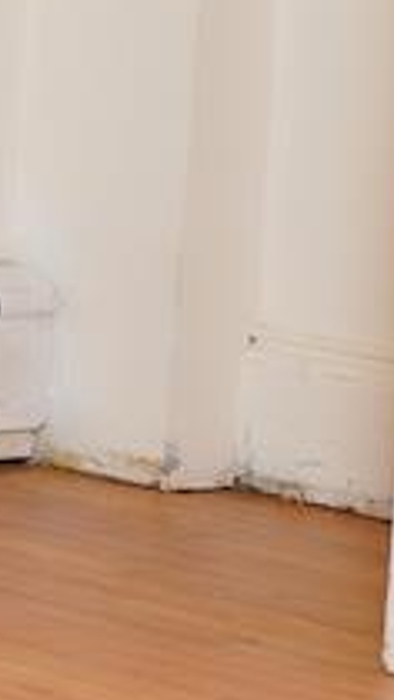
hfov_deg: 5.7
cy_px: -163
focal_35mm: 200
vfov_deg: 10.6
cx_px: -775
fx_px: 3718
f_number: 1.8
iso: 125
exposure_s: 1/200
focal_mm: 20
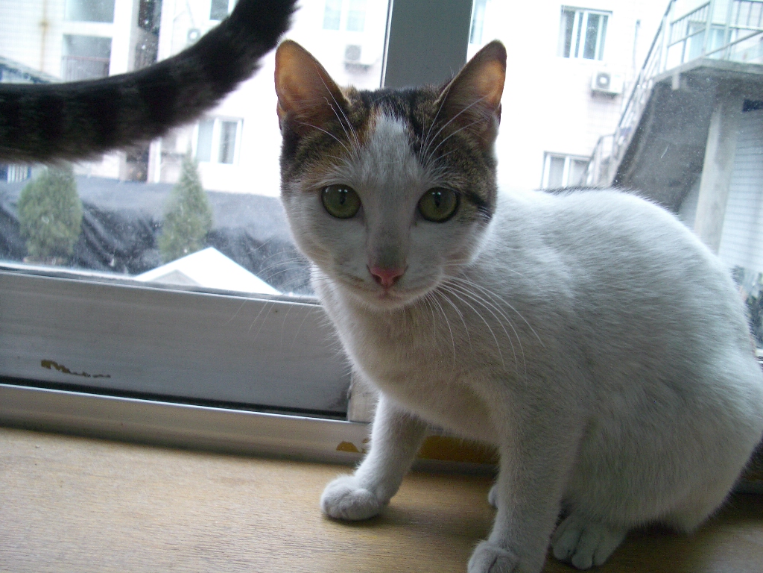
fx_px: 771
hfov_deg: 52.6
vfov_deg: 40.7
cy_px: 286
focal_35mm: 35
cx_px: 382
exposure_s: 1/80
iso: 100
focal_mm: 5.8
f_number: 2.6
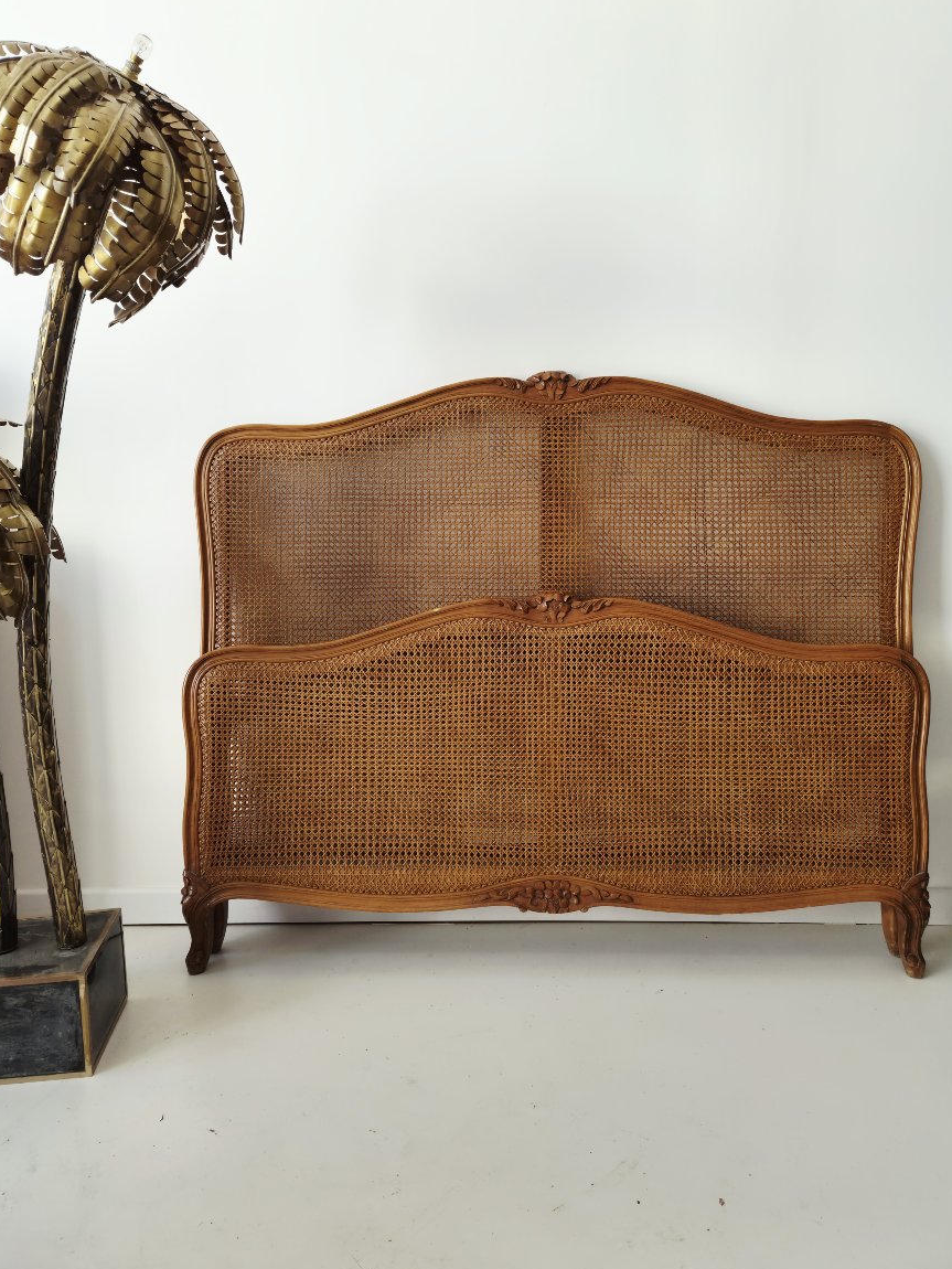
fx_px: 880
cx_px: 473
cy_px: 615
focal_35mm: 24
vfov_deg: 71.6
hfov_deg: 56.8
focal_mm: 5.4
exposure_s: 1/180
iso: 50
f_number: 1.8
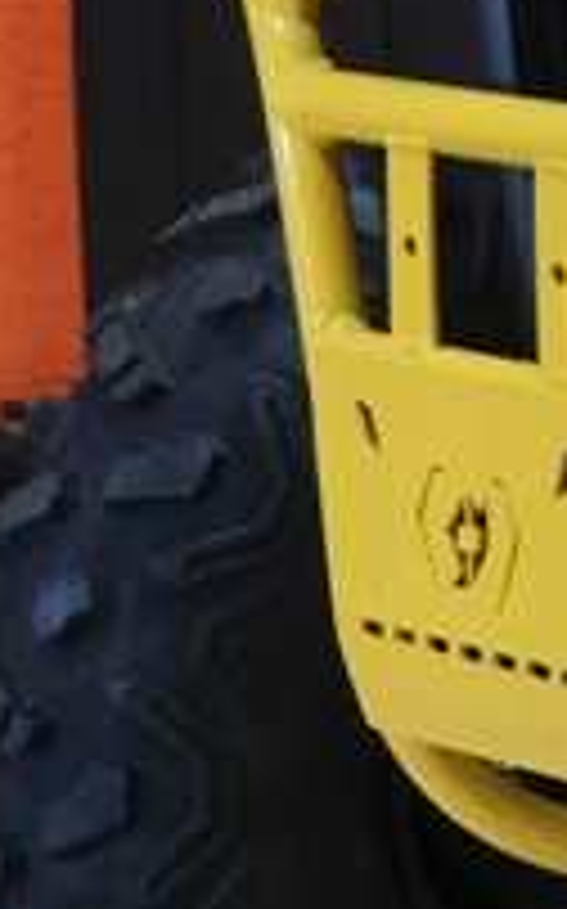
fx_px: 8195
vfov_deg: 6.3
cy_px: -79
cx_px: 2264
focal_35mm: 331
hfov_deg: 3.7
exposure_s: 1/200
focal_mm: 27.5
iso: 2000
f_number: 4
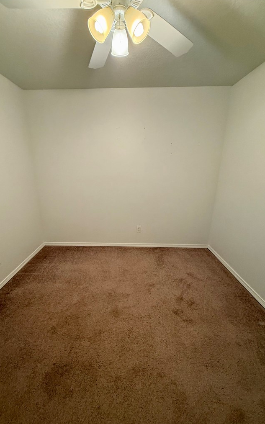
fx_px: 173
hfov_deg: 74.6
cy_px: 213
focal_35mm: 15
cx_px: 120
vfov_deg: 101.5
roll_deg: -0.7
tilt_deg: -14.4
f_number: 2.2
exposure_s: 1/60
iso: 400
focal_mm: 2.22
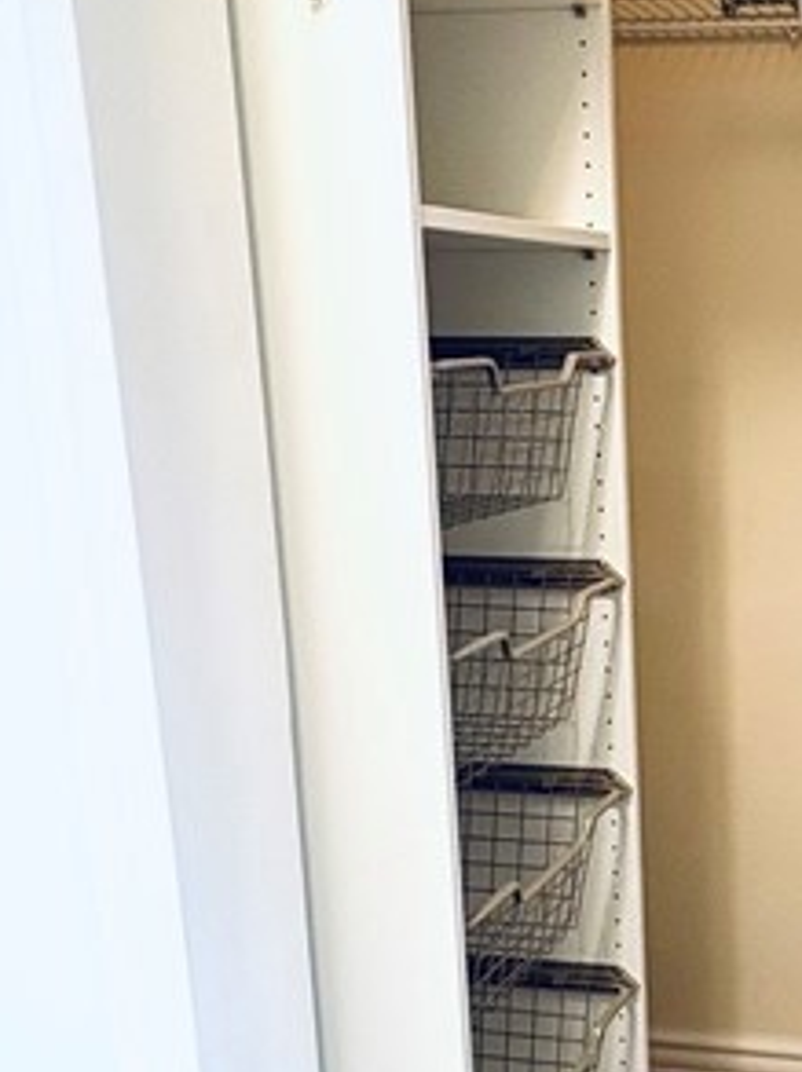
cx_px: 875
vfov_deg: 38.8
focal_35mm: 49
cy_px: 648
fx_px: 1517
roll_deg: +0.3
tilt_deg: -11.8
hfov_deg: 27.2
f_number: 2.2
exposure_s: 1/60
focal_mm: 2.22
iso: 250
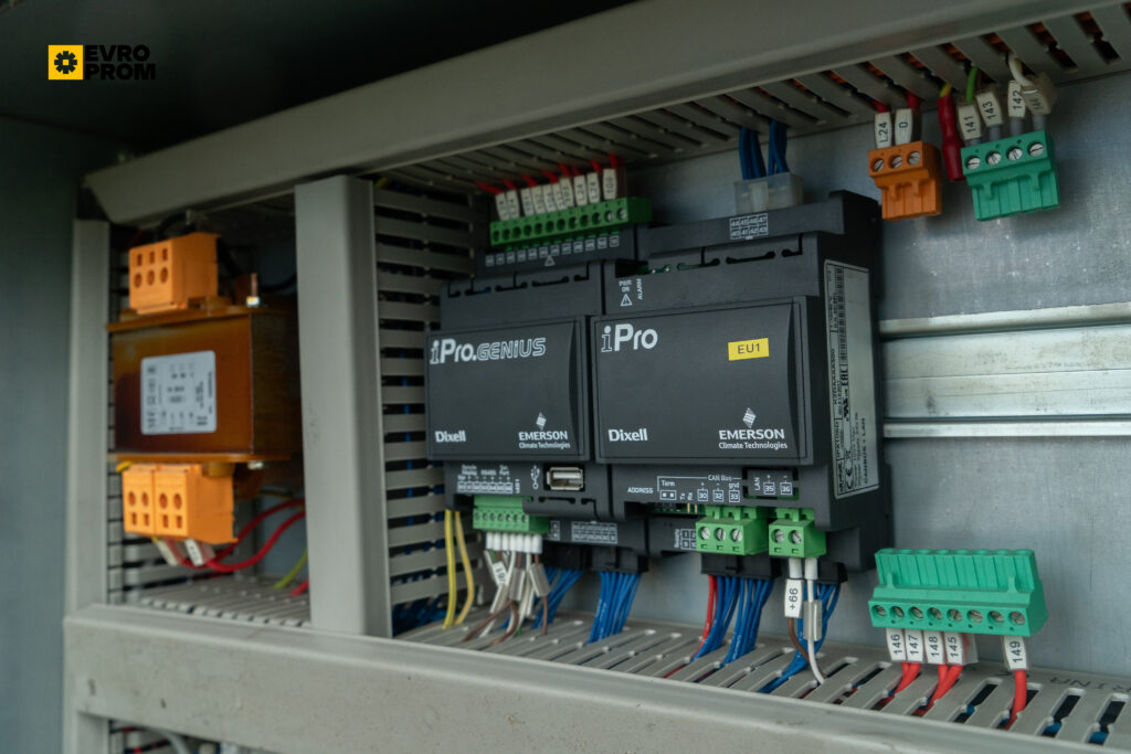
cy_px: 377
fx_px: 974
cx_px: 566
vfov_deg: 42.3
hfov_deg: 60.3
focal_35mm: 31
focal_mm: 31
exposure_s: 1/60
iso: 1000
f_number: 8
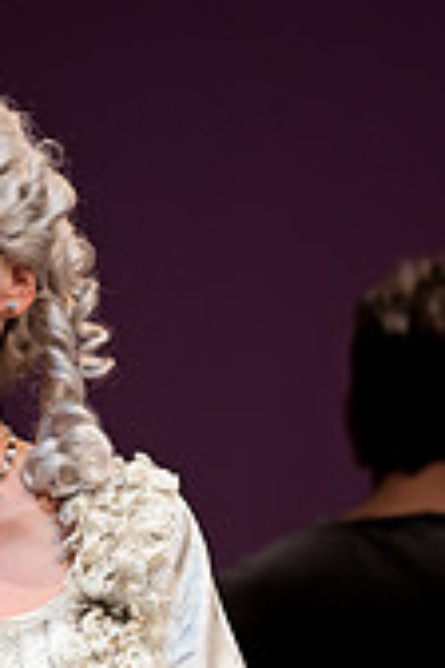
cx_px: -28
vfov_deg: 3.9
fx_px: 9919
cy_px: 644
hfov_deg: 2.6
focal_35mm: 535
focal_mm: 200
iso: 800
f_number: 6.7
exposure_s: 1/200
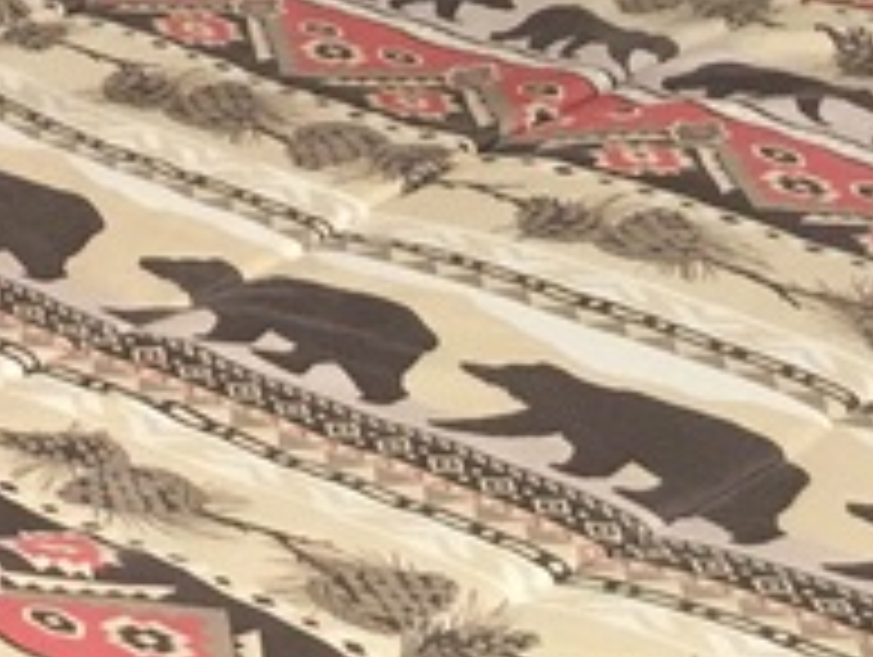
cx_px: -886
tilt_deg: -10.7
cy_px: -536
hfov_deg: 11.6
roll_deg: +1.6
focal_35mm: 153
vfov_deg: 9.3
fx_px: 3863
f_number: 2.2
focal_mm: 4.15
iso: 32
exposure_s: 1/30
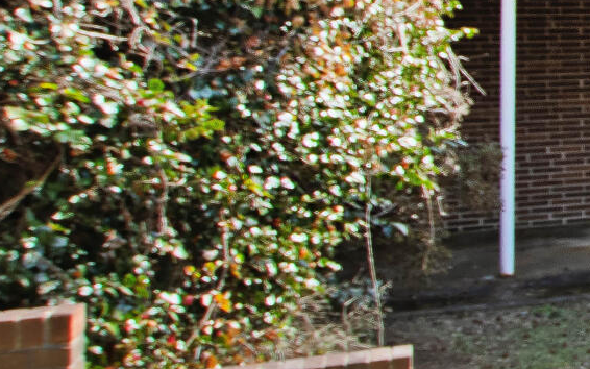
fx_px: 1303
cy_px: 36
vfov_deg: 15.9
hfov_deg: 15.1
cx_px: 1407
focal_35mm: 81
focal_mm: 10
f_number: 8
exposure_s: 1/40
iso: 100
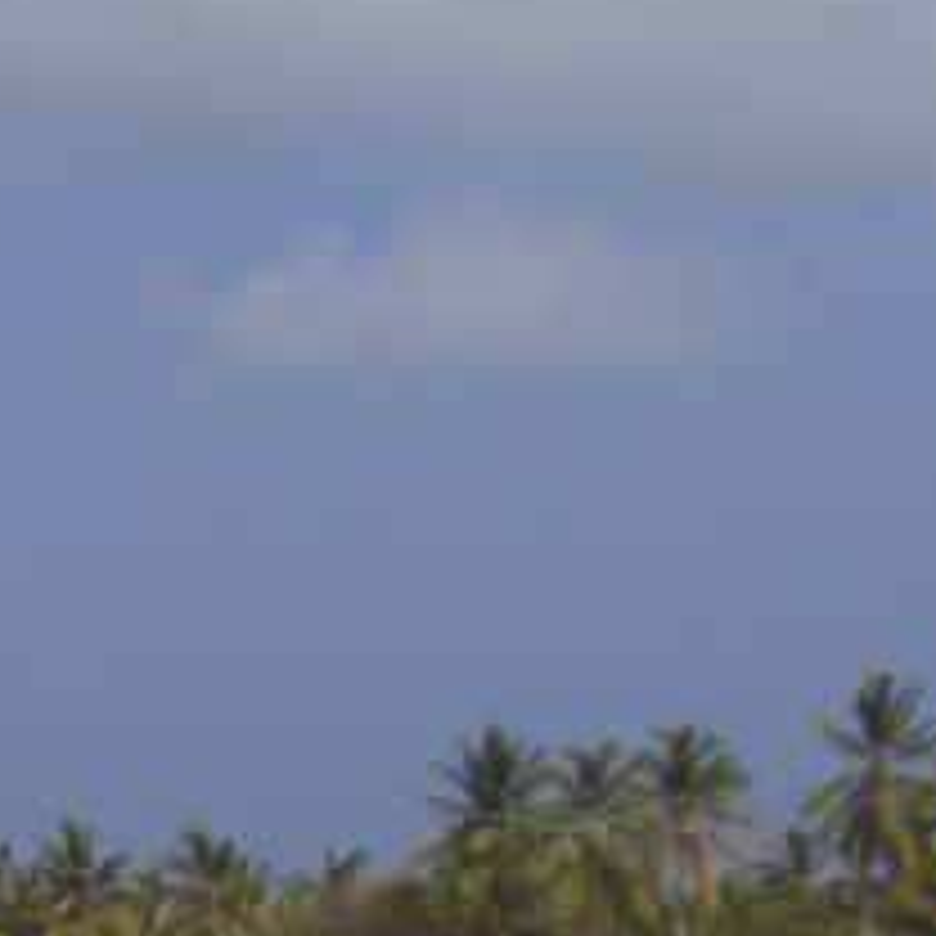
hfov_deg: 9.8
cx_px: -940
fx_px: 5048
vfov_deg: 10.2
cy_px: 1480
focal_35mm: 165
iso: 64
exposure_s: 1/250
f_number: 8
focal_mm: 6.2
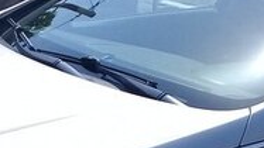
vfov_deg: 9.7
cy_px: 252
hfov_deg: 18.0
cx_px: 171
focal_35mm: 119
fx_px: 833
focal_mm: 3.3
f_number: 2.2
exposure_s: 1/1127
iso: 50
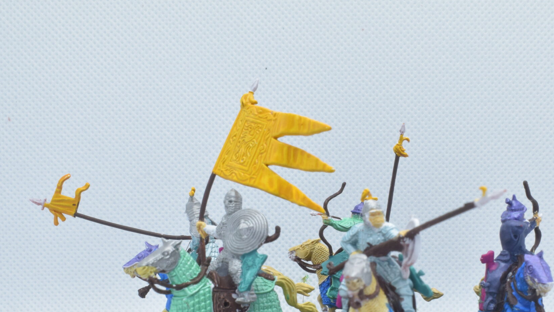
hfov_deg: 31.9
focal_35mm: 66
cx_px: 330
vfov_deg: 18.1
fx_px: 967
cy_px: 267
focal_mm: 27
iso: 800
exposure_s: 1/60
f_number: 18
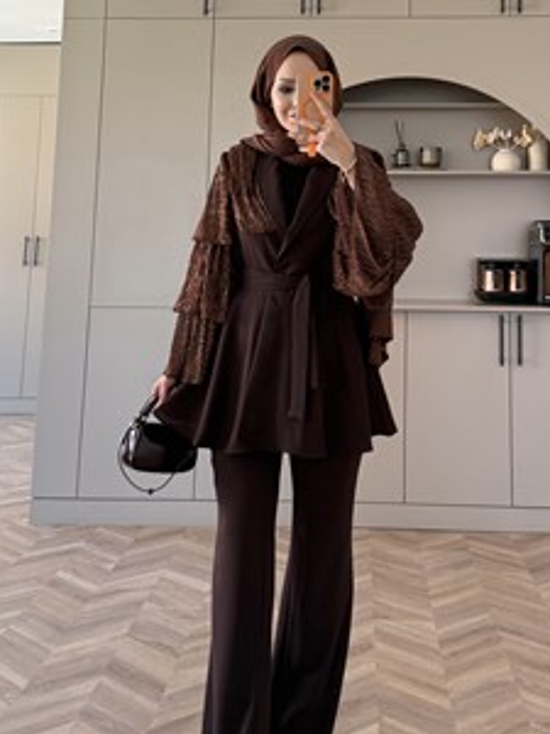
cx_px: 279
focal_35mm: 33
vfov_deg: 55.3
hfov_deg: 42.9
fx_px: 699
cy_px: 346
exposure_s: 1/121
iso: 100
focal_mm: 6.76
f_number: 1.78
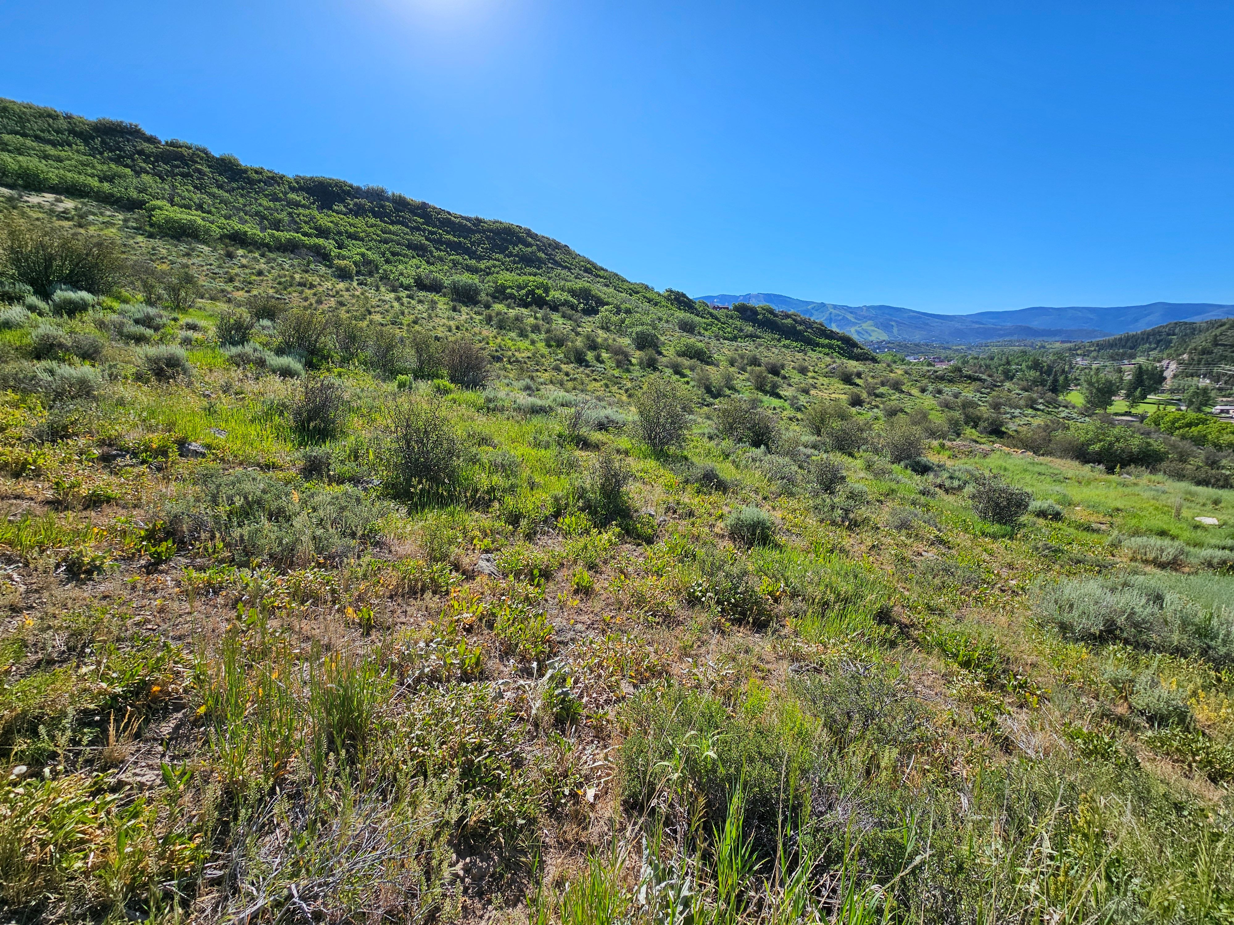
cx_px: 617
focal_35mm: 13
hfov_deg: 106.2
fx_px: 463
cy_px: 462
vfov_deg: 89.9
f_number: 2.2
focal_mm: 2.2
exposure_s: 1/2186
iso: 50
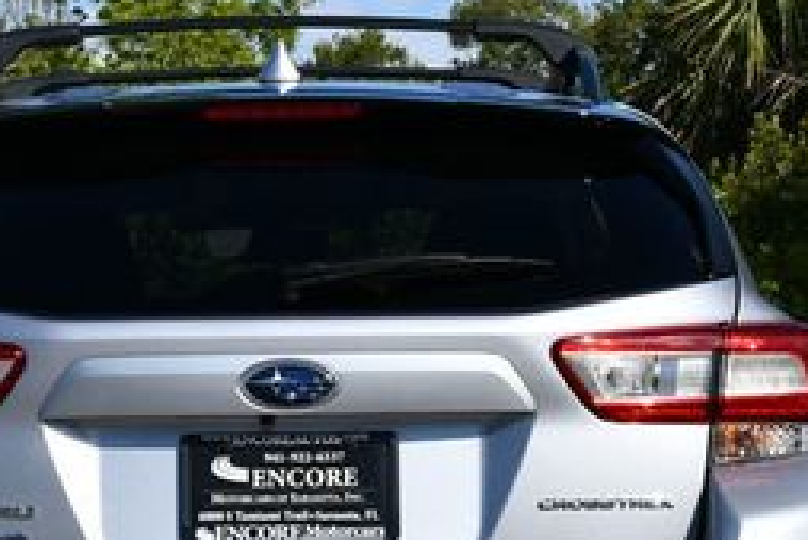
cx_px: 278
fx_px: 3862
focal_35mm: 172
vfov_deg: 8.0
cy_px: 505
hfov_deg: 11.9
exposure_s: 1/250
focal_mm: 34
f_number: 8
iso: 100
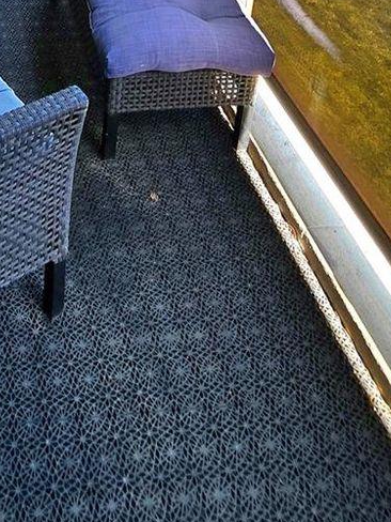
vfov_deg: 30.4
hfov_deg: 33.0
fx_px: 602
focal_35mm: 40
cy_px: -229
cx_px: -1
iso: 50
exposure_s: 1/400
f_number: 2.2
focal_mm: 2.2
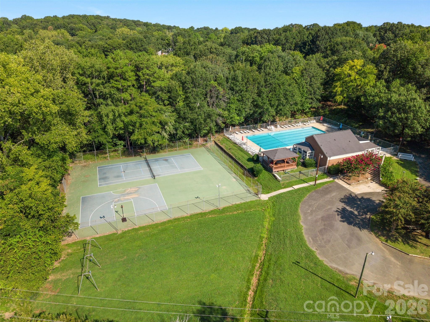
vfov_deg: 56.8
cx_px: 215
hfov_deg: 71.6
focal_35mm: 24
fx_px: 298
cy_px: 161
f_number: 1.8
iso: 200
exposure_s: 1/120
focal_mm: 8.67
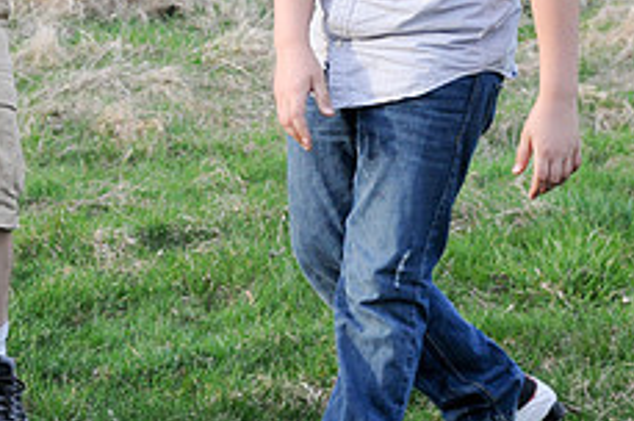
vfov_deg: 6.5
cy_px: 4
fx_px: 3680
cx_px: 102
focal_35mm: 209
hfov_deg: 9.8
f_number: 5
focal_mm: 55
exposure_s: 1/320
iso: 400
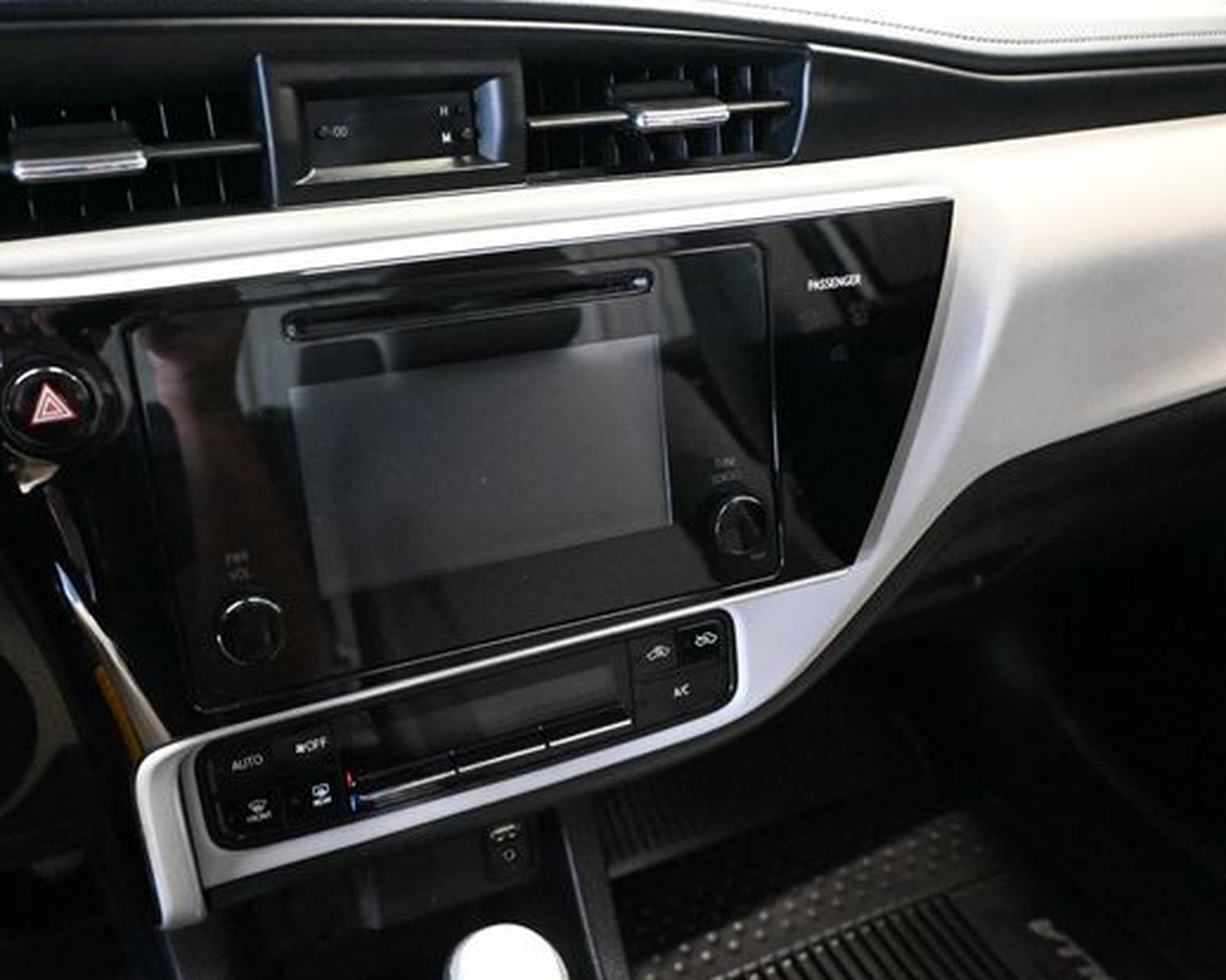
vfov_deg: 49.1
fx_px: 1073
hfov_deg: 59.1
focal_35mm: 30
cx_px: 504
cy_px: 492
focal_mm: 17
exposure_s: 1/40
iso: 12800
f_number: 3.5
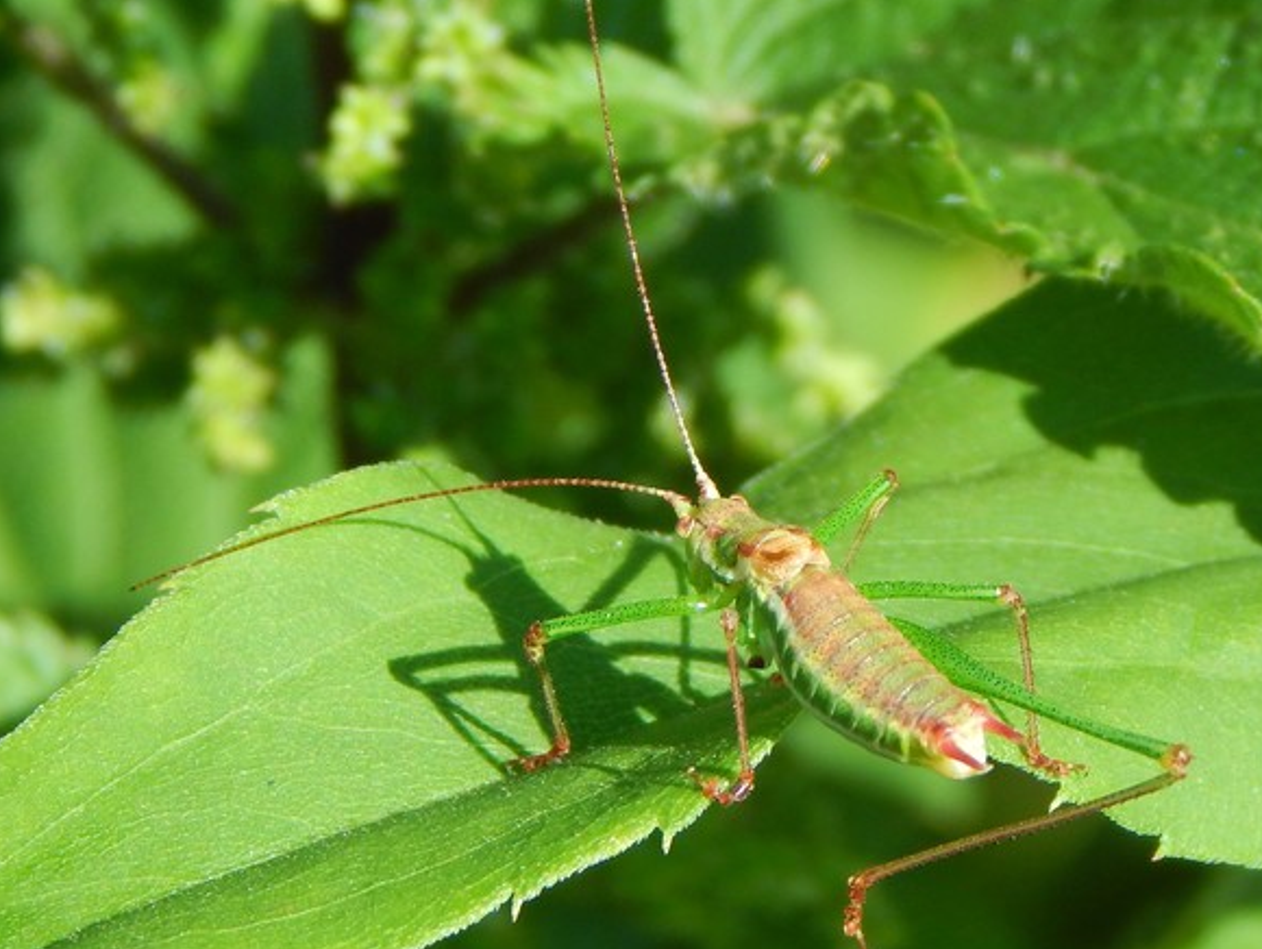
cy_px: 403
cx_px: 609
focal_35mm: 235
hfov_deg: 8.4
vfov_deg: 6.3
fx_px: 8575
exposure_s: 1/320
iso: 125
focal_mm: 28.7
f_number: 5.1
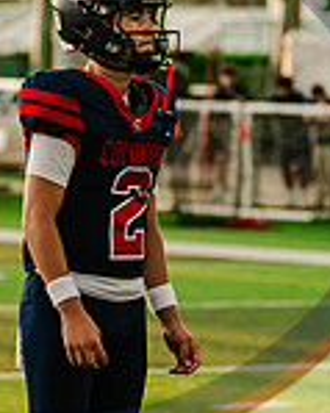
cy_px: 159
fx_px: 4375
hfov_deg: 4.3
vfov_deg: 5.4
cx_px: 42
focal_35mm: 358
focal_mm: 98
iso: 640
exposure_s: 1/1000
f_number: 2.8
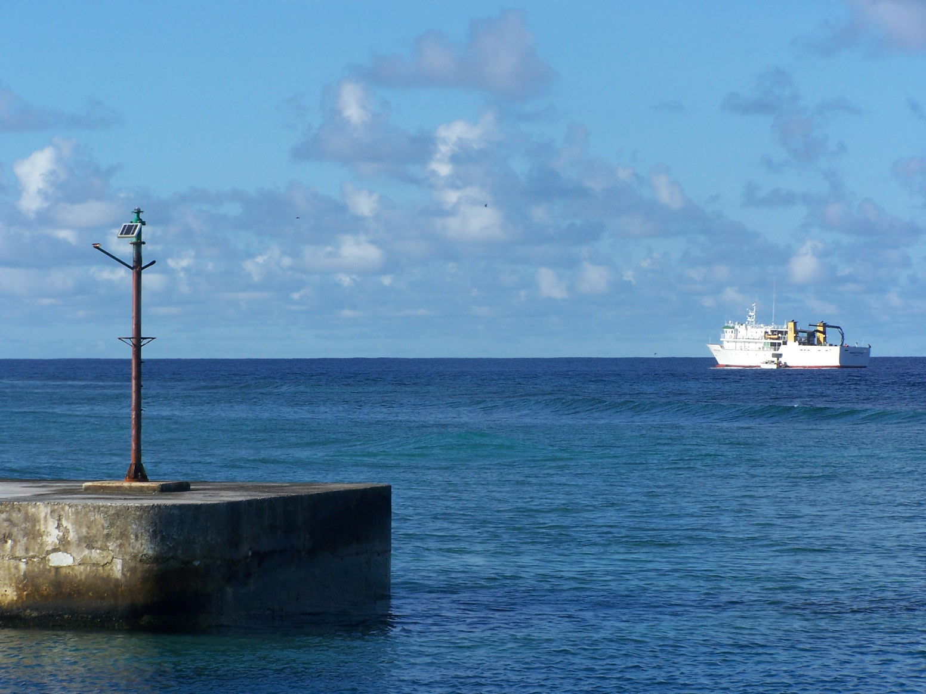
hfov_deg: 14.2
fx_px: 3718
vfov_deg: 10.7
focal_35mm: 139
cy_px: 347
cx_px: 463
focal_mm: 23.1
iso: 80
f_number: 4.5
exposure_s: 1/750
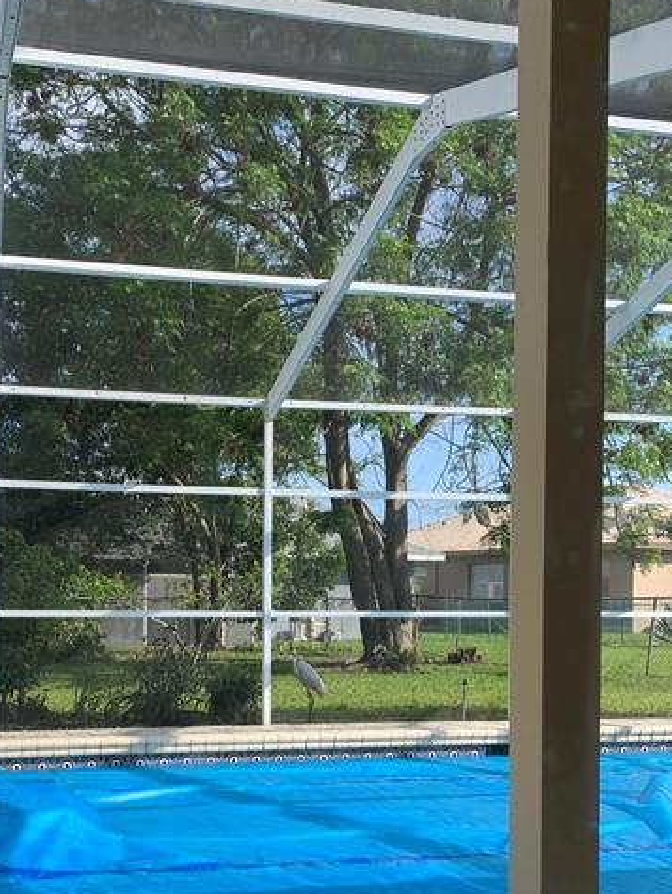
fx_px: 1086
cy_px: 634
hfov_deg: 34.0
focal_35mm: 42
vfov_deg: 43.8
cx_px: 218
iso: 25
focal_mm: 4.25
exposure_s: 1/732
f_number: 1.8
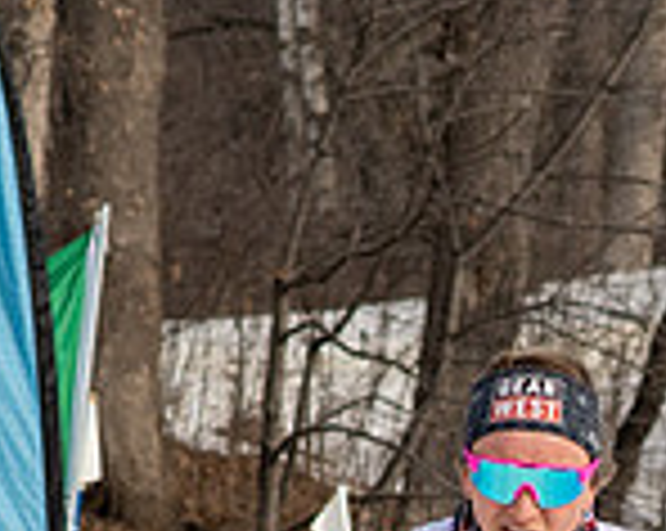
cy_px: 1022
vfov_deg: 2.5
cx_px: 762
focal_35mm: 611
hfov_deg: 3.2
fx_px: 12028
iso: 400
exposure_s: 1/2000
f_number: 6.3
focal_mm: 85
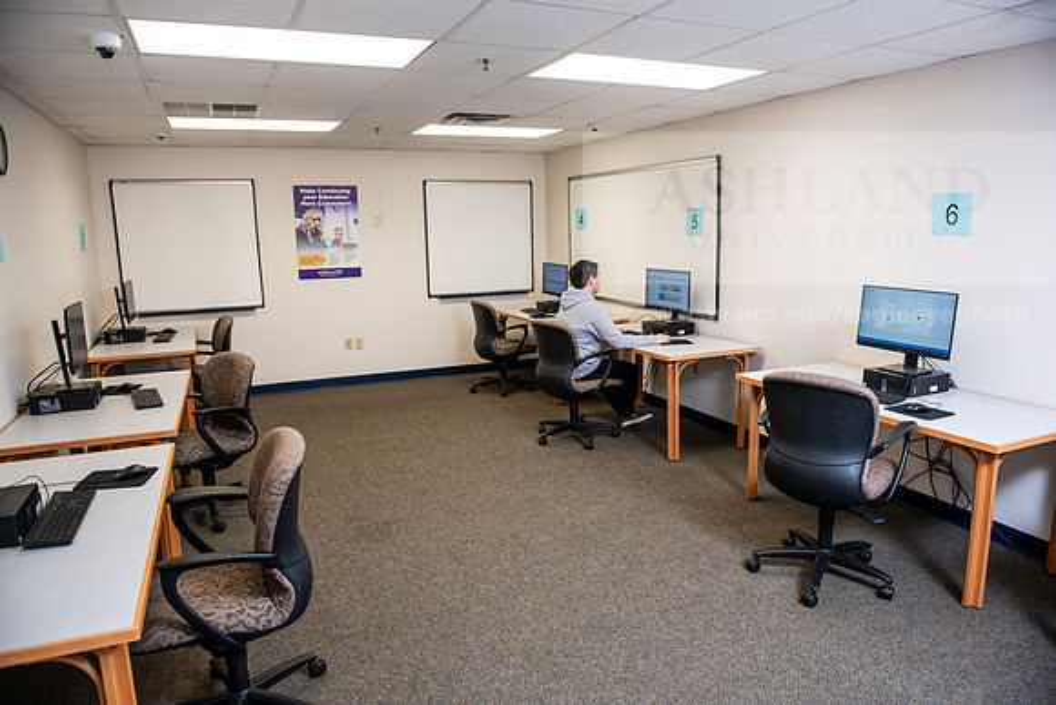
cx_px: 528
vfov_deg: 53.2
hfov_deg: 73.7
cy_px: 352
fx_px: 704
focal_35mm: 24
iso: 640
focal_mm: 24
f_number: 3.5
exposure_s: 1/160
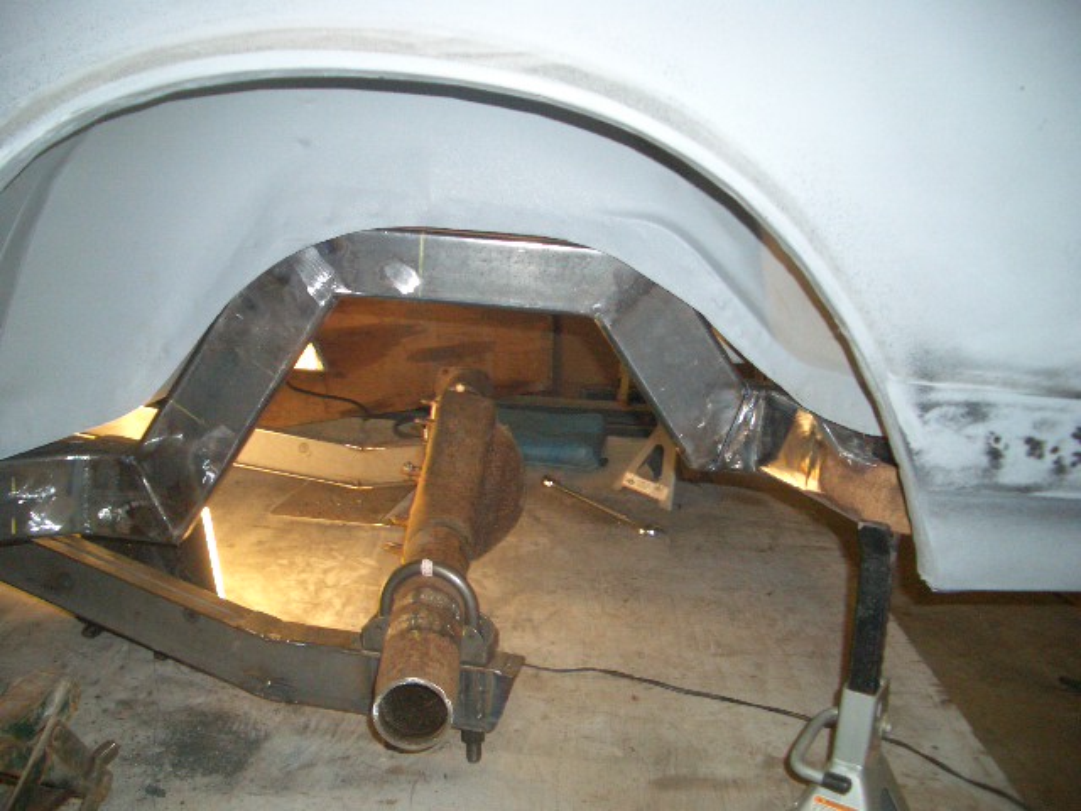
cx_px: 540
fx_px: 1093
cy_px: 406
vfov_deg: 40.7
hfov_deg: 52.6
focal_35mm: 35
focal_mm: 5.8
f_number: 2.6
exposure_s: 1/60
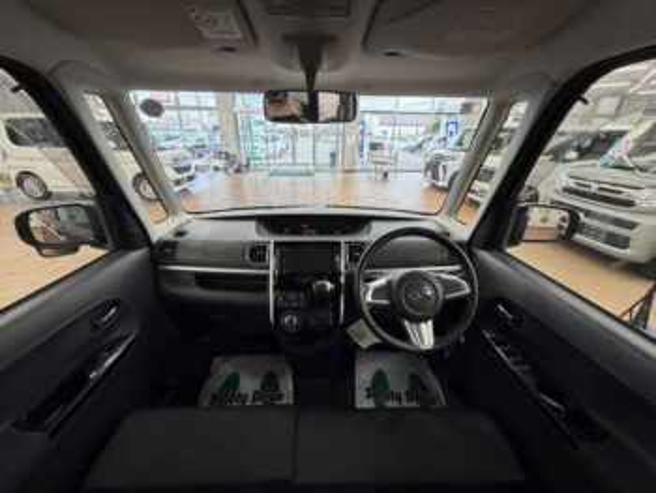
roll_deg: -0.2
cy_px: 246
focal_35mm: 14
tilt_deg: -22.4
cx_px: 328
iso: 320
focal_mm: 2.22
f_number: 2.2
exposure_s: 1/100
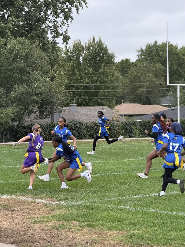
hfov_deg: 12.3
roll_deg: -0.6
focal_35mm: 120
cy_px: 124
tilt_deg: -0.4
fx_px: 855
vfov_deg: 16.4
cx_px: 92
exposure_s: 1/181
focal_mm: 15.66
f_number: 2.8
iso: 50
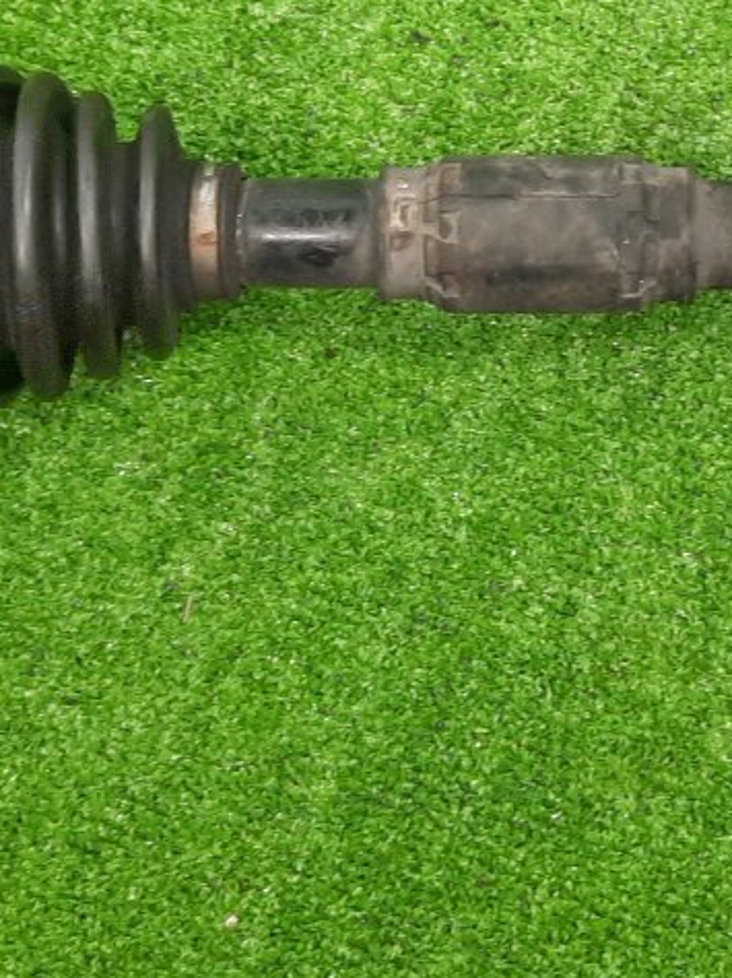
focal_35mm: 76
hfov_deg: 19.2
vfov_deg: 25.3
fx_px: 2145
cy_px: 219
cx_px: 544
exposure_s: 1/33
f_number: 2
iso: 298
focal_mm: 4.6
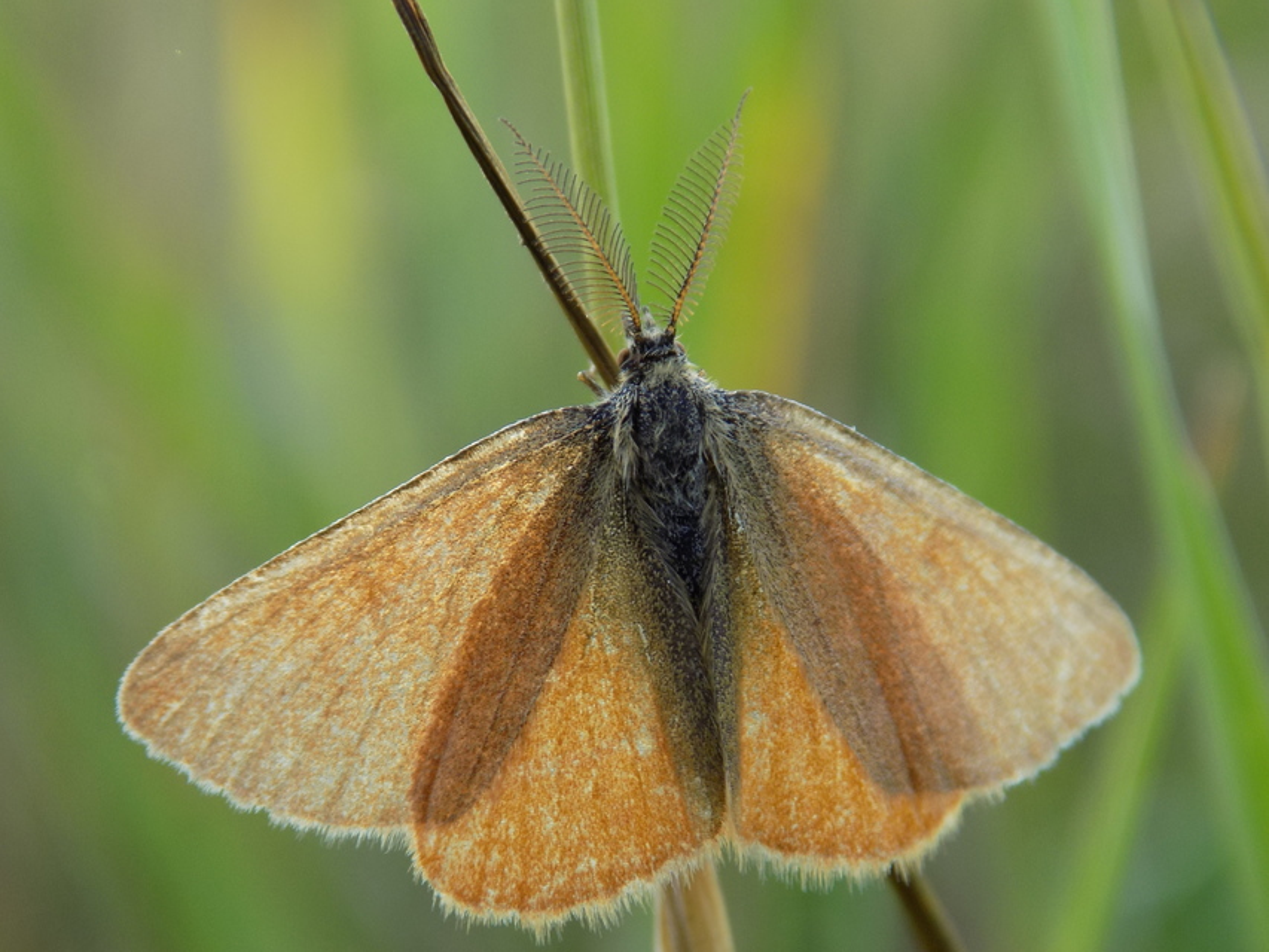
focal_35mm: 118
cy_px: 476
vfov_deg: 12.6
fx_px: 4326
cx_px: 634
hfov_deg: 16.7
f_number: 4.8
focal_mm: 20.9
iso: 80
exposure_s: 1/40
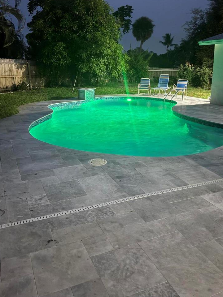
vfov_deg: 59.2
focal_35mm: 30
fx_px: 258
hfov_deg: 46.8
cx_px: 111
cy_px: 112
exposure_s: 1/17
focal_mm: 6.76
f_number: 1.78
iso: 1250
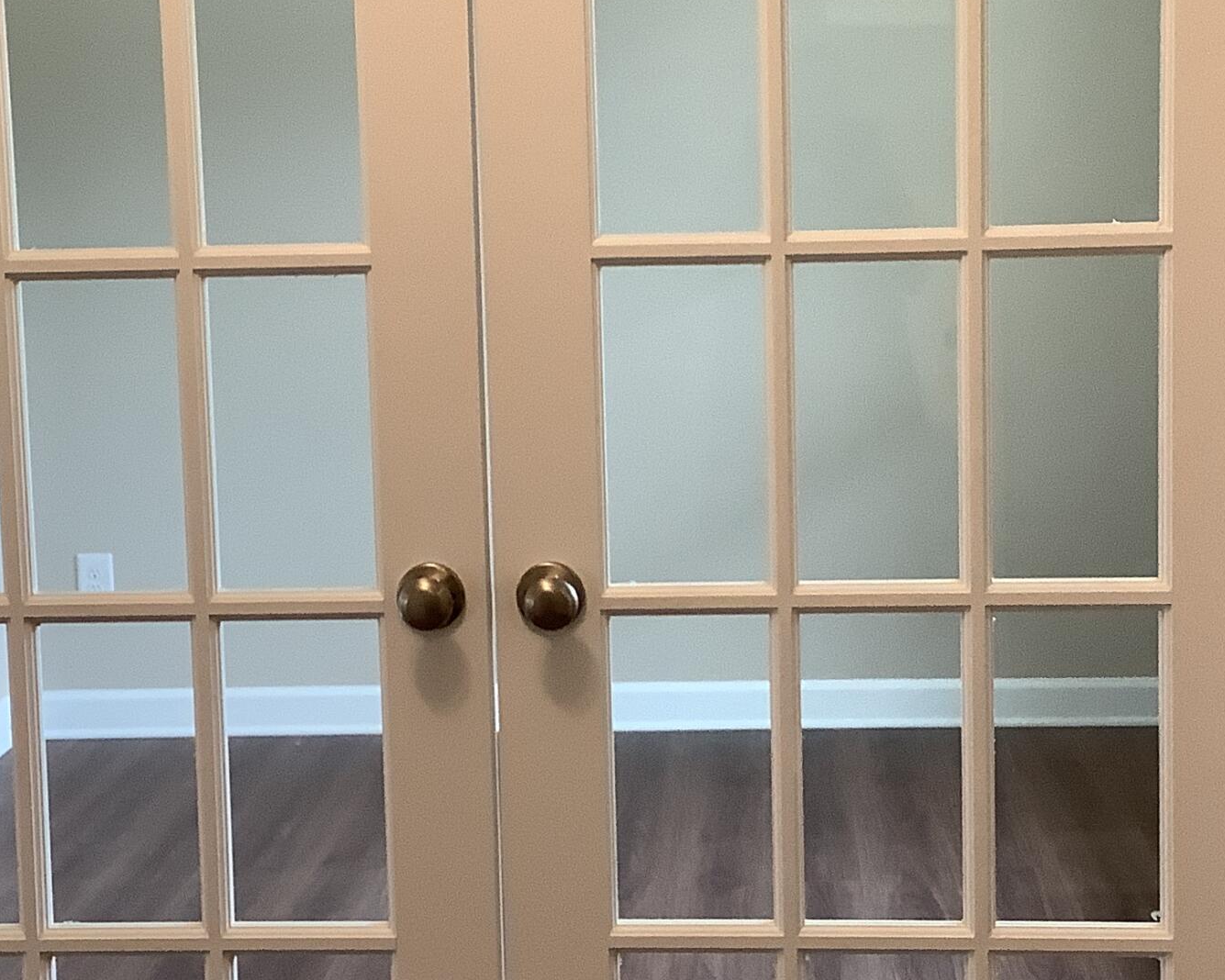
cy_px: 449
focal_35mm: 68
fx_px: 2465
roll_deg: +1.7
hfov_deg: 27.9
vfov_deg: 22.5
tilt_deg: -4.2
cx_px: 552
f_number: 2.4
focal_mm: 3.3
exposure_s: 1/50
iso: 160
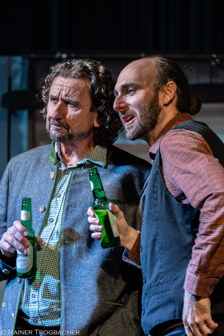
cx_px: 112
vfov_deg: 7.9
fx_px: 2426
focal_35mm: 260
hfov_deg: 5.3
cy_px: 168
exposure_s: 1/125
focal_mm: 260
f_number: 5
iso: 1100
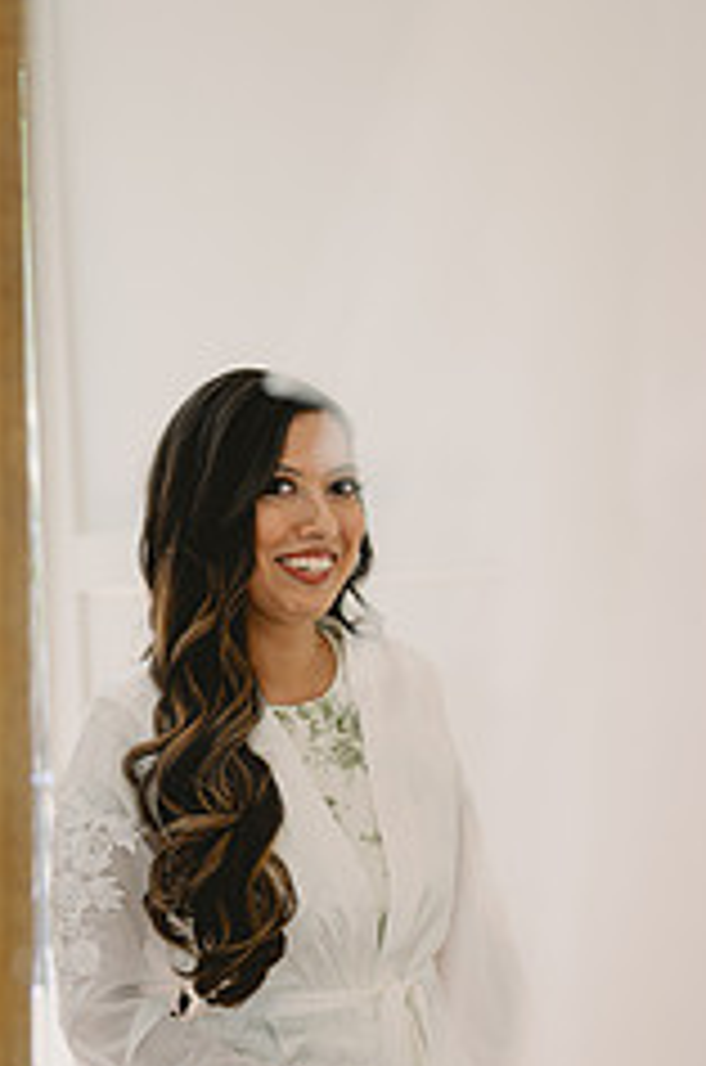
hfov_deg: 14.3
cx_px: 331
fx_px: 2807
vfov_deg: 21.5
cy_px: 594
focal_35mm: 95
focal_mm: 50
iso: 125
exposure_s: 1/160
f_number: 1.8
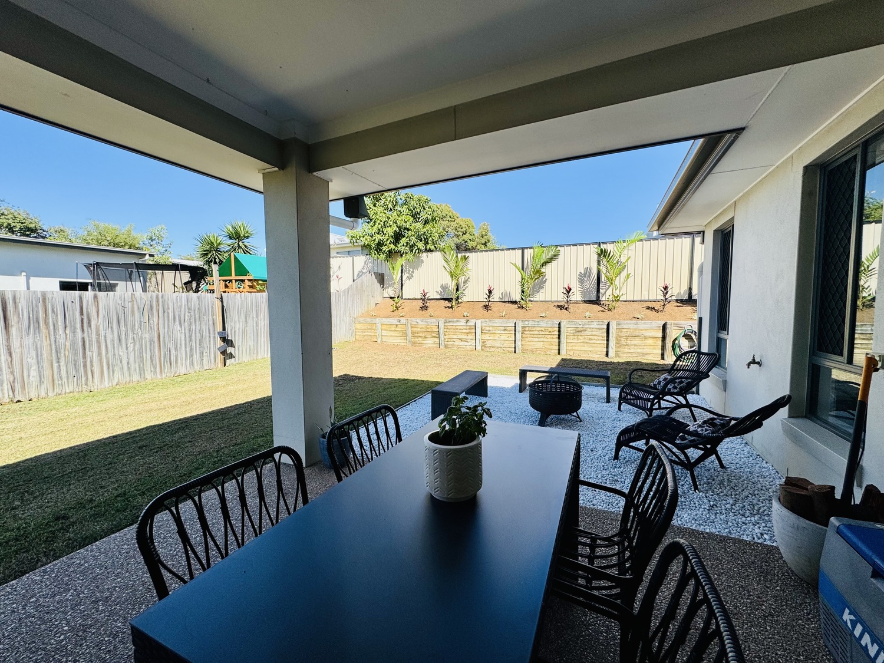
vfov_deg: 85.7
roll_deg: +0.4
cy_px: 332
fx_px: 358
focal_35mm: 14
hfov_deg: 102.1
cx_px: 442
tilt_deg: -3.7
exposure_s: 1/1506
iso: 50
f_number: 2.2
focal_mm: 2.22
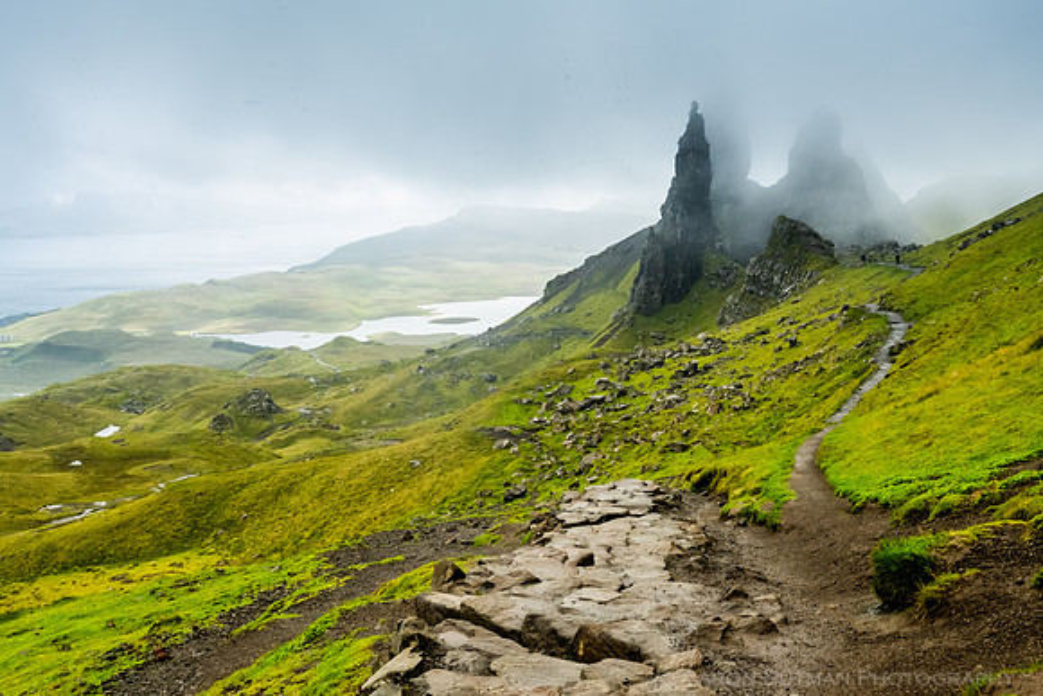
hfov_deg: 54.4
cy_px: 348
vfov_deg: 37.9
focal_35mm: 35
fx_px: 1014
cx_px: 522
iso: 1250
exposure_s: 1/100
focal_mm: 35
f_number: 18
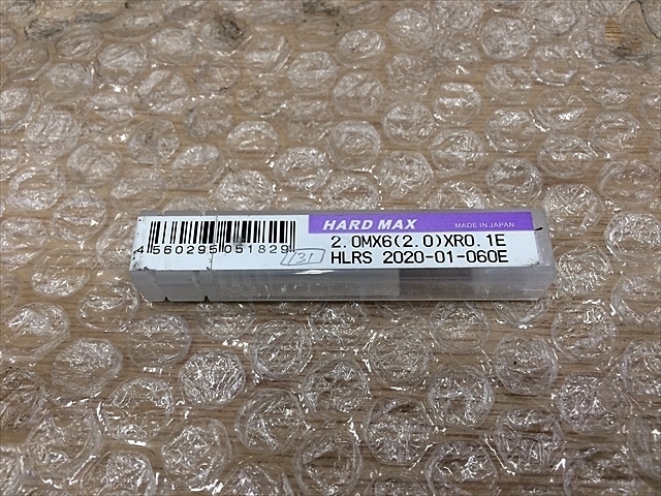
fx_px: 554
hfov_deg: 61.7
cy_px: 248
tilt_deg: -63.3
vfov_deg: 48.2
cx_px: 330
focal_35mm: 29
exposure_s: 1/30
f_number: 2.2
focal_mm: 4.15
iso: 50
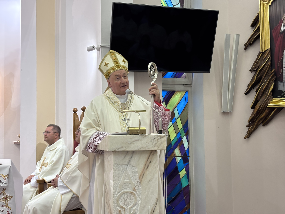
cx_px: 142
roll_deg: +0.4
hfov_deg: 36.8
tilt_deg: +3.2
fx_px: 428
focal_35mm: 52
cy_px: 107
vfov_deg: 28.0
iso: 100
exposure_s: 1/50
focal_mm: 5.96
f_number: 1.6
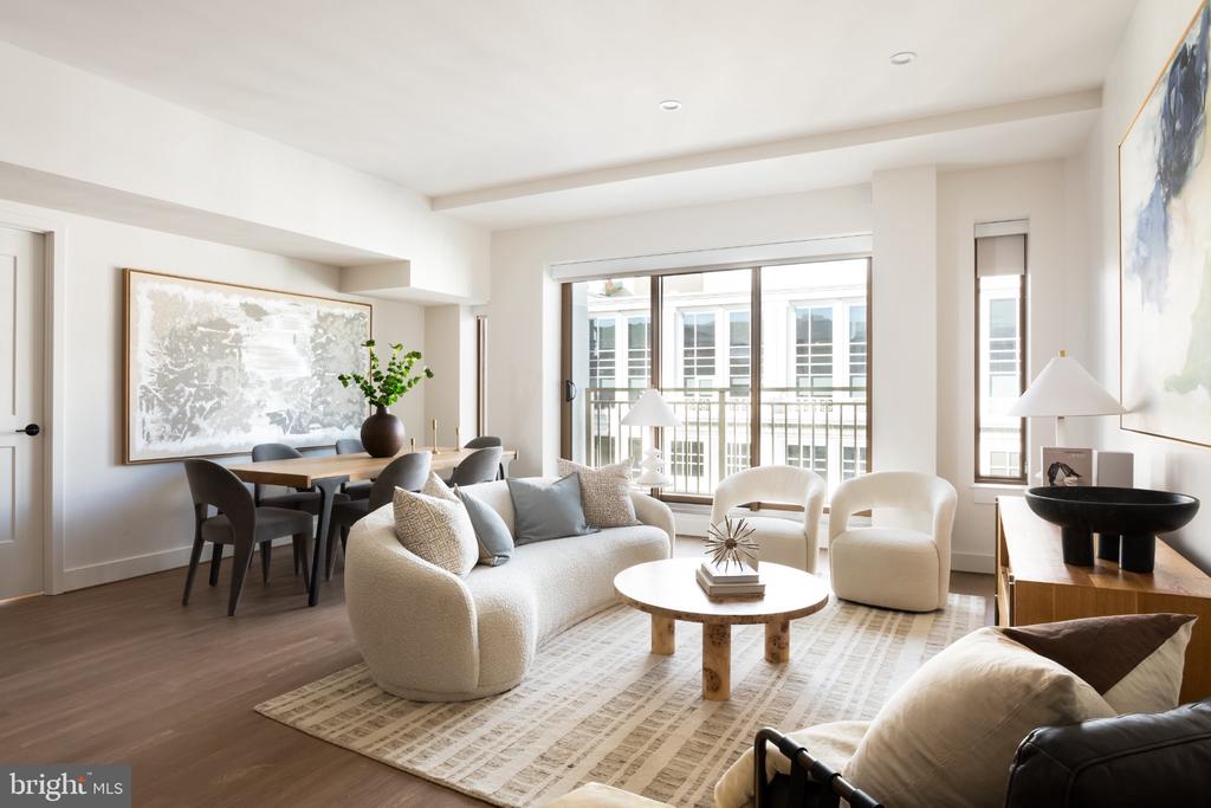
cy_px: 404
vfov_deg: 61.9
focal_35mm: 20
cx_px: 606
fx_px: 673
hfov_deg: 84.0
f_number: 13
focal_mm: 20
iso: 800
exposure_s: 1/160
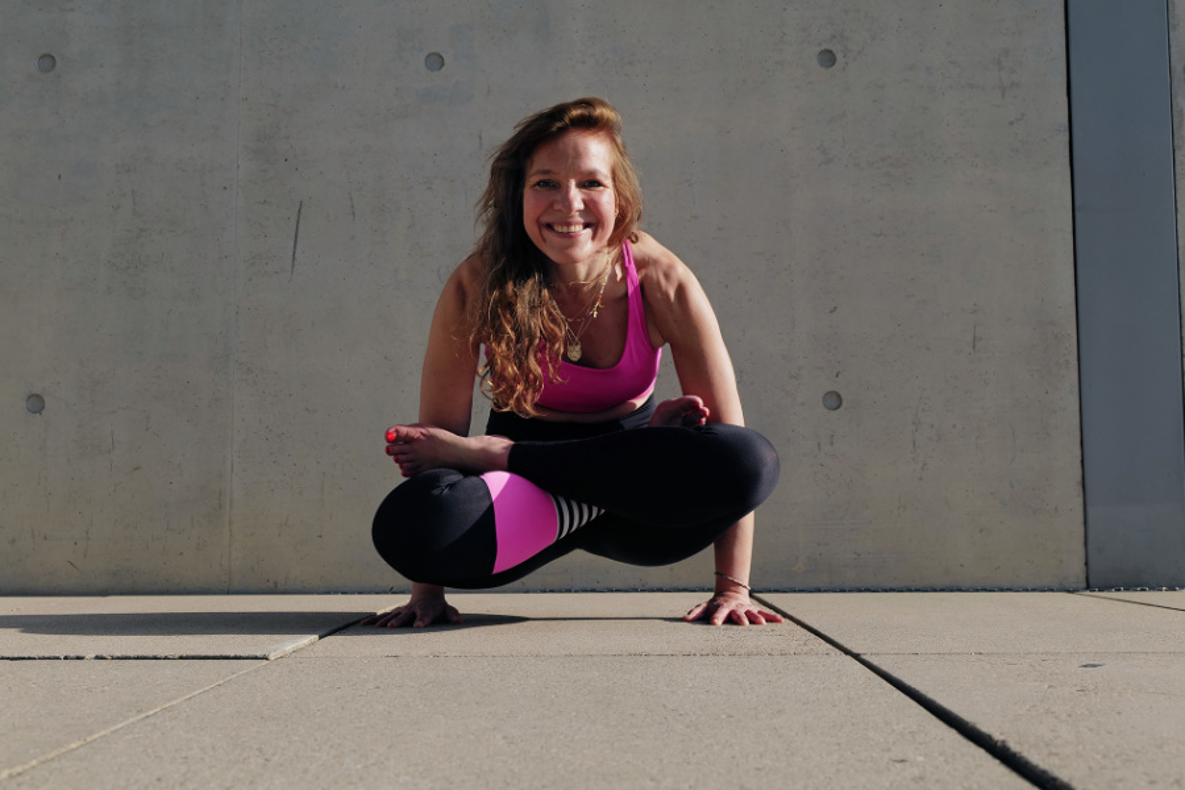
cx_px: 592
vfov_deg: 35.1
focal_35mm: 38
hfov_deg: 50.7
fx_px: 1251
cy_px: 395
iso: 400
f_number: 7.1
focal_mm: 38
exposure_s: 1/1000
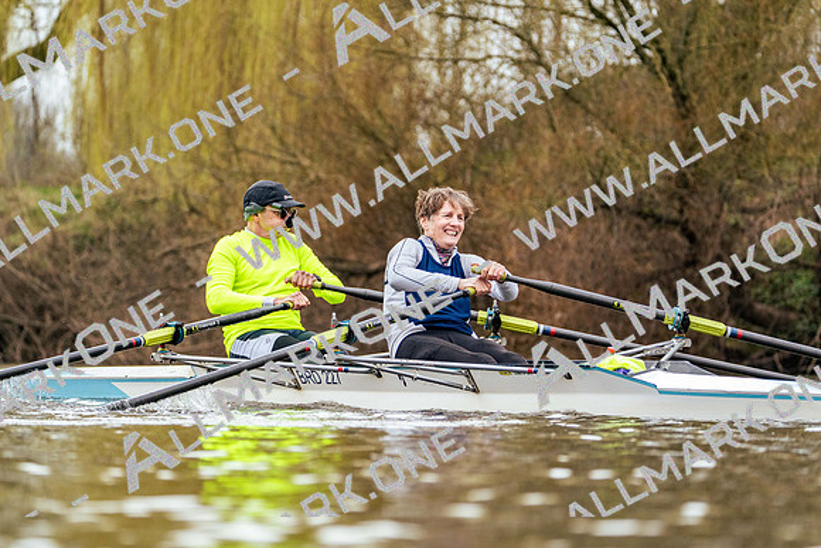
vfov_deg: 5.8
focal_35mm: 236
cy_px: 274
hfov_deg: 8.7
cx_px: 410
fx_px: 5383
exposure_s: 1/2000
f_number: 6.3
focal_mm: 236
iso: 2500
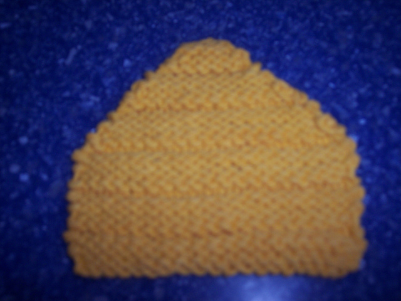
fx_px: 452
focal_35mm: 39
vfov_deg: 36.8
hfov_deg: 47.9
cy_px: 150
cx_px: 200
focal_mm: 8
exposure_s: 1/60
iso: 100
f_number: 2.8
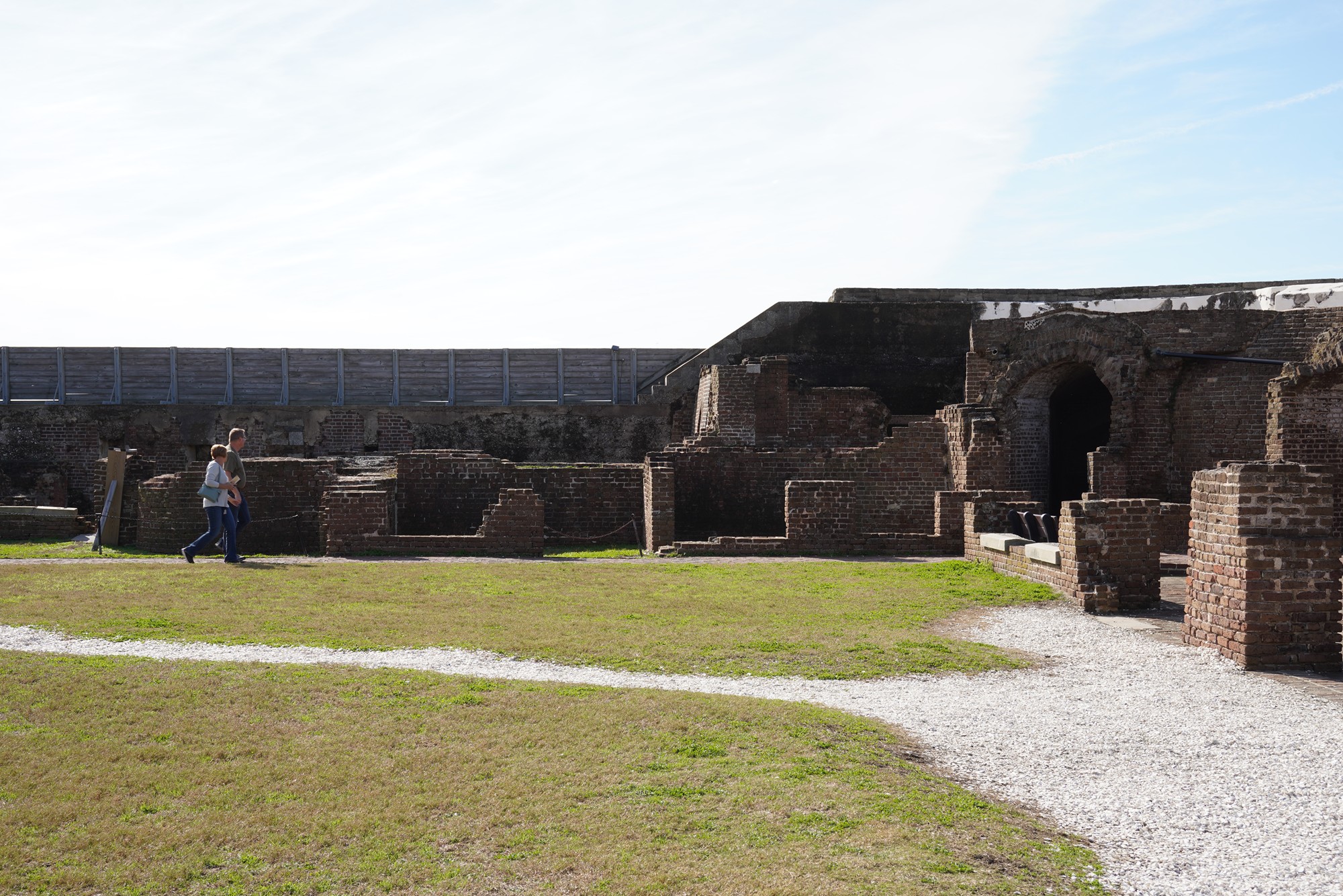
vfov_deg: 28.1
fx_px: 1791
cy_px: 448
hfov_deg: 41.1
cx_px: 672
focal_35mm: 48
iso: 100
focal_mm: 48
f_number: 11
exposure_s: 1/100
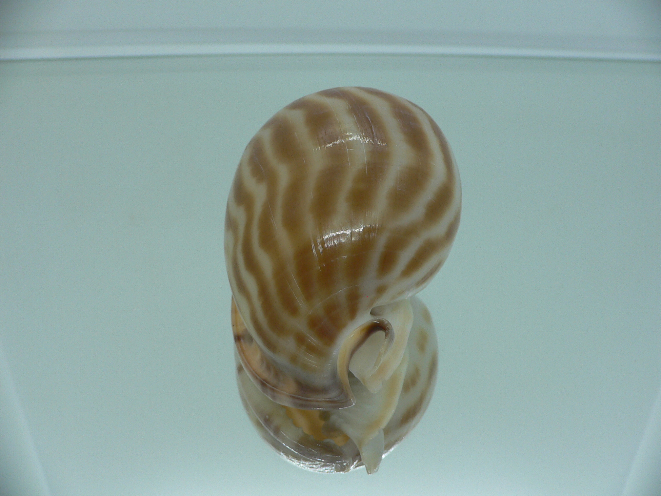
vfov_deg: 40.7
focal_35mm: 35
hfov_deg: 52.6
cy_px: 248
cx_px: 330
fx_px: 668
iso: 80
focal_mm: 4.6
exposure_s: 1/60
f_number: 2.8
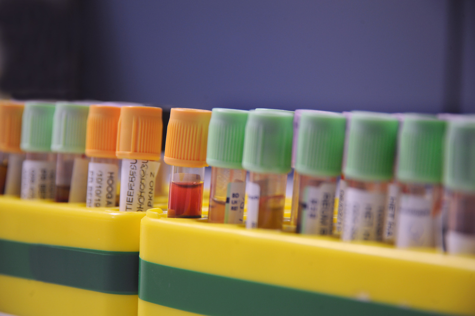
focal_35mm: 120
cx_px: 238
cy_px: 158
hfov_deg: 17.1
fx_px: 1582
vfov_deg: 11.4
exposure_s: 1/20
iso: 800
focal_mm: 120
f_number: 5.6
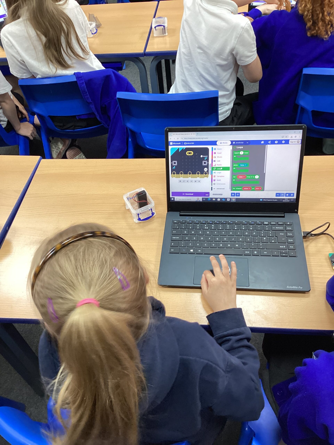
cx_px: 167
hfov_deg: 45.4
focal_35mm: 31
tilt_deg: -48.0
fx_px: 399
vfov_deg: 58.4
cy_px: 222
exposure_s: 1/50
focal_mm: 3.3
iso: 100
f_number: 2.4
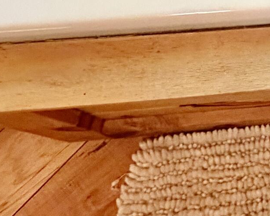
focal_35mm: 66
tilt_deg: -54.9
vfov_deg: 18.7
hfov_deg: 25.2
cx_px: 341
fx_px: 527
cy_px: -158
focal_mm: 2.22
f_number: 2.2
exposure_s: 1/60
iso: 640
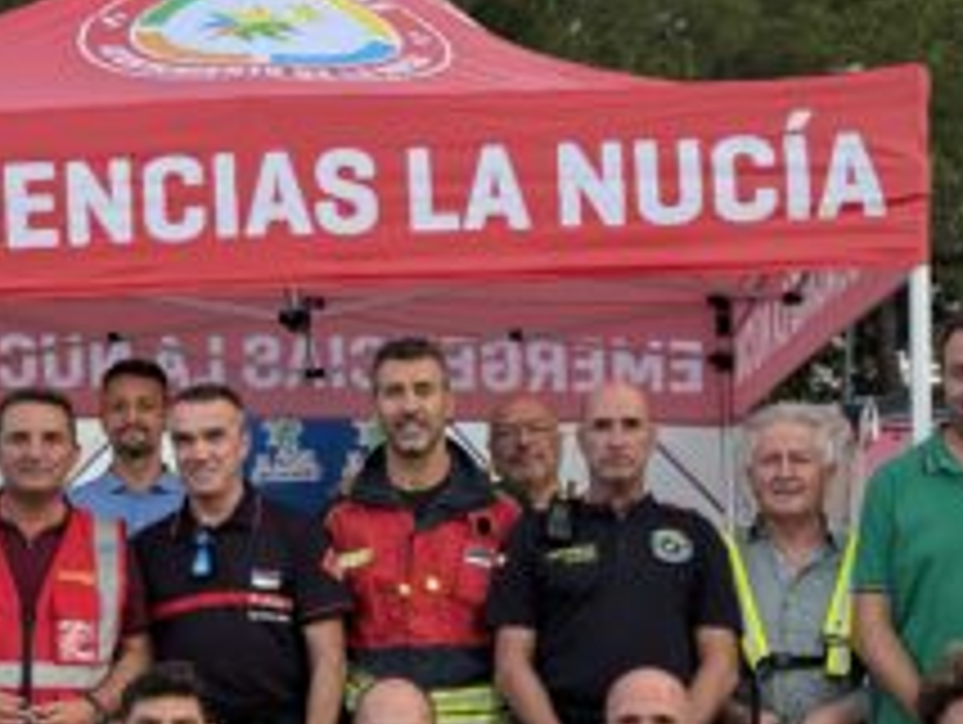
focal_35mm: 78
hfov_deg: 24.9
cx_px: 324
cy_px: 571
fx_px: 2172
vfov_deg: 18.8
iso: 160
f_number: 1.78
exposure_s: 1/232
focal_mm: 6.76
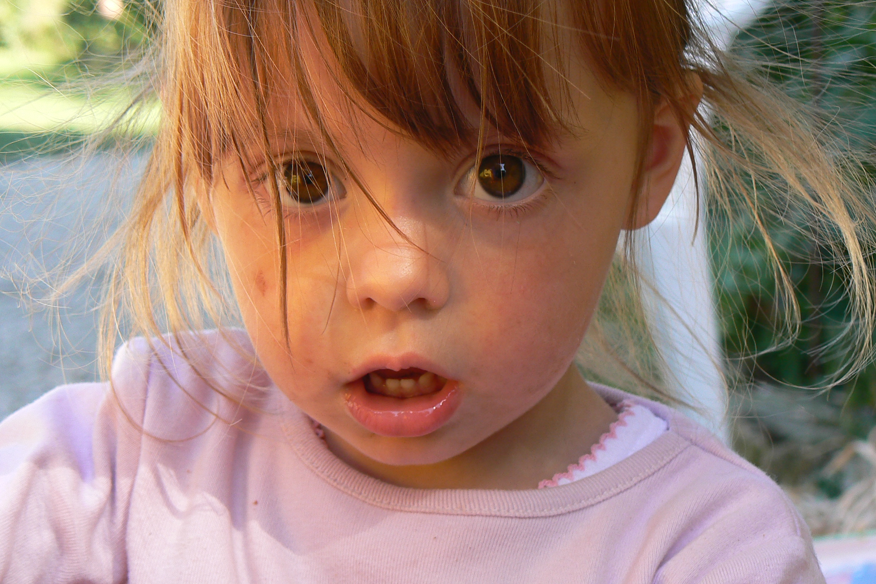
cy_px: 226
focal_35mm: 125
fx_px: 3042
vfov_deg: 11.0
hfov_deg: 16.4
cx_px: 416
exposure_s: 1/125
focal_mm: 17.3
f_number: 4.5
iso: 80
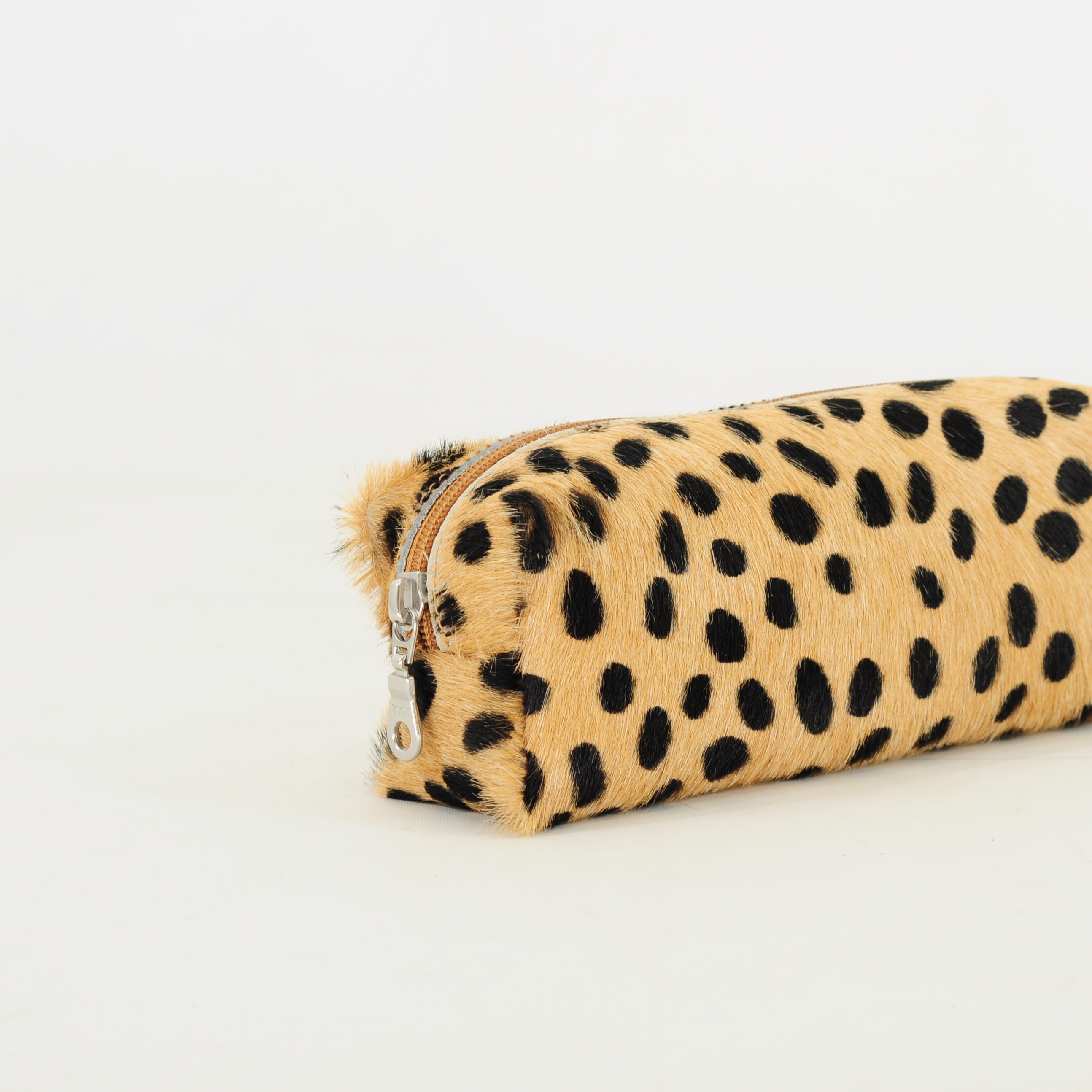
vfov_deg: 17.9
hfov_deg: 17.9
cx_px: 733
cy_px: 529
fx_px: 3462
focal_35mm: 97
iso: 200
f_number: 9
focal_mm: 46
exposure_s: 1/25
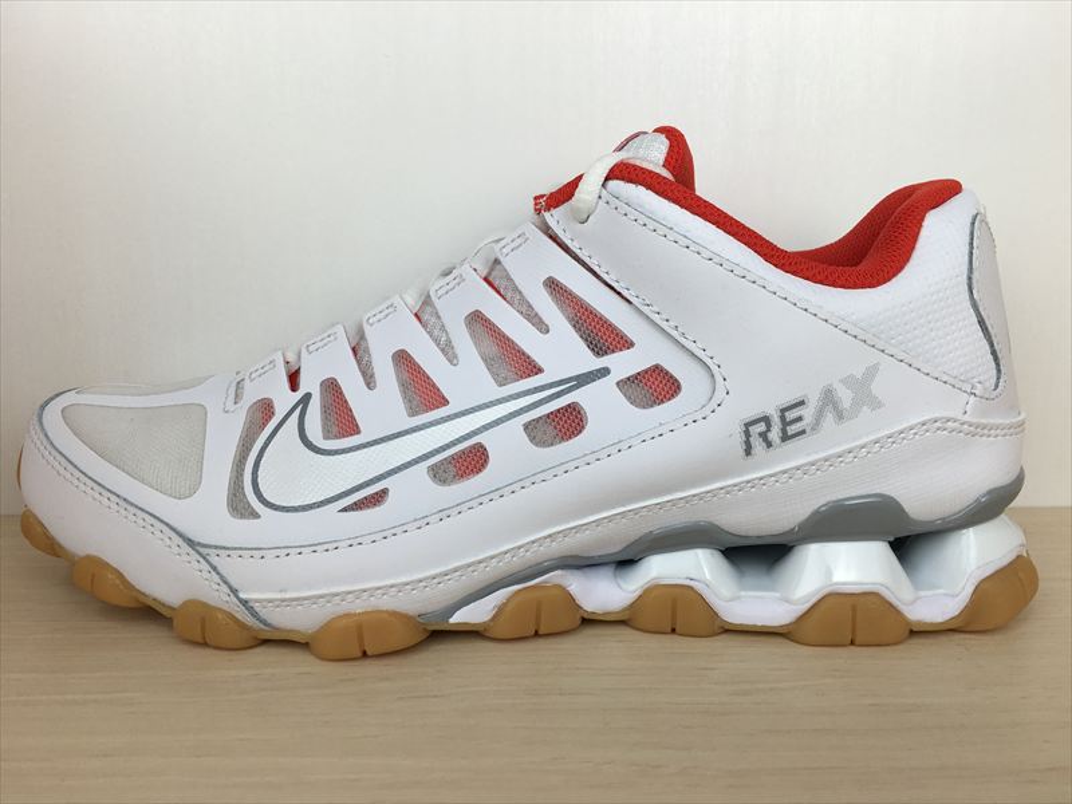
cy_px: 402
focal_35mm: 29
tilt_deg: -10.5
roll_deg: +0.2
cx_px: 536
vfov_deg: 48.2
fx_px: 898
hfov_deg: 61.7
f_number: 2.2
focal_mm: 4.15
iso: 25
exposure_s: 1/206
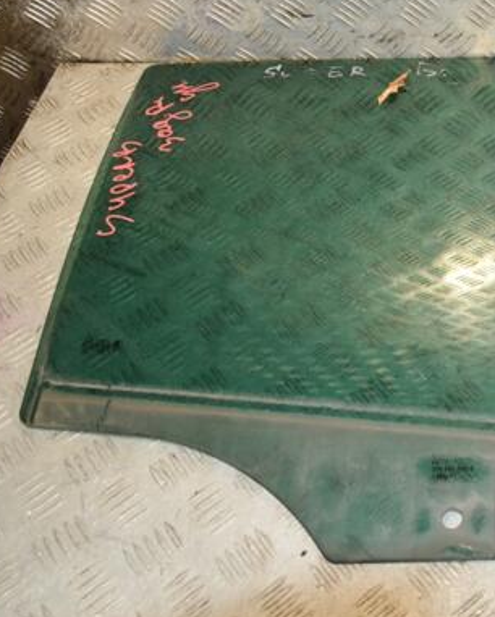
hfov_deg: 27.4
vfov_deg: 35.3
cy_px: 302
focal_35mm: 53
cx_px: 464
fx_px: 970
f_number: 6.3
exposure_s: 1/200
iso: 800
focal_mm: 24
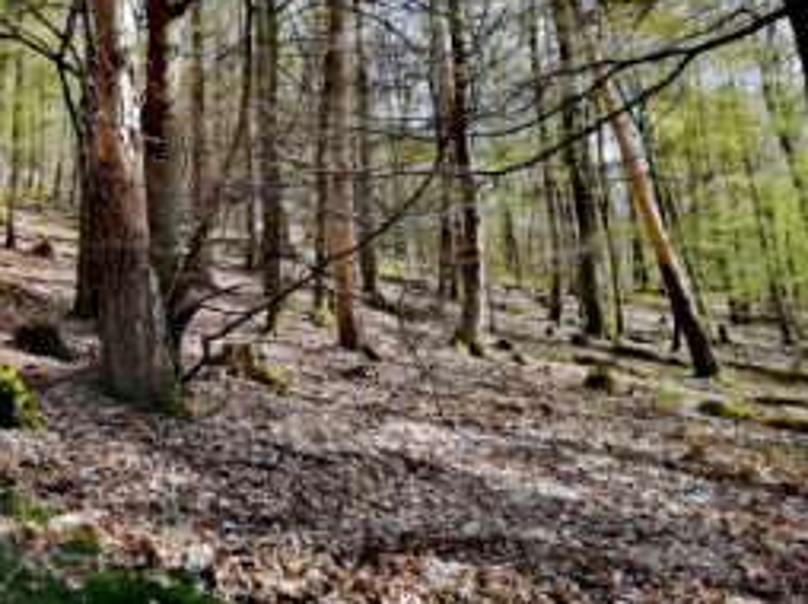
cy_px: 130
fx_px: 956
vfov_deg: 34.1
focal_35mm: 41
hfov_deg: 43.9
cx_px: 175
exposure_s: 1/267
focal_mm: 3.2
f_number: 2.2
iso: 50
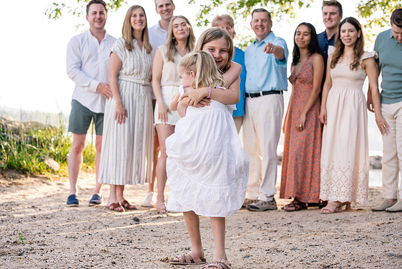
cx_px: 201
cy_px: 134
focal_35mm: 87
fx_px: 969
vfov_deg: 15.8
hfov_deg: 23.4
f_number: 4.5
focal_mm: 85
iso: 800
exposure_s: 1/800
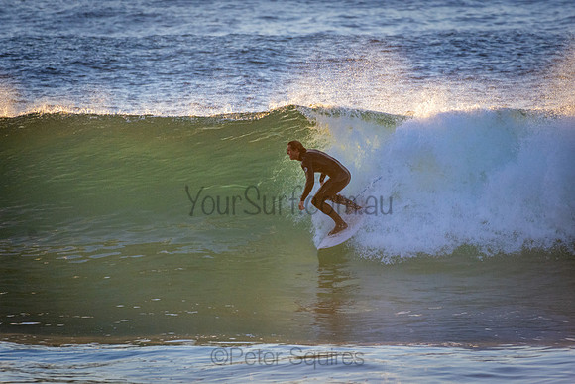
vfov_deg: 1.8
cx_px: 288
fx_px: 11981
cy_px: 192
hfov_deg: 2.7
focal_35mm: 750
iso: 1100
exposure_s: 1/2000
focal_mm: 500
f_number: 5.6
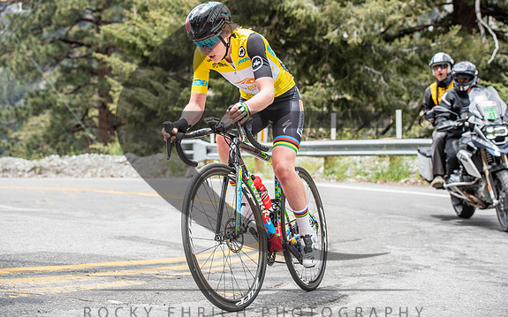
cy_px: 149
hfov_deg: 28.6
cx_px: 254
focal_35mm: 72
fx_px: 997
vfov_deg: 18.1
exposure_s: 1/1000
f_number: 5.6
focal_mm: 70
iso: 400
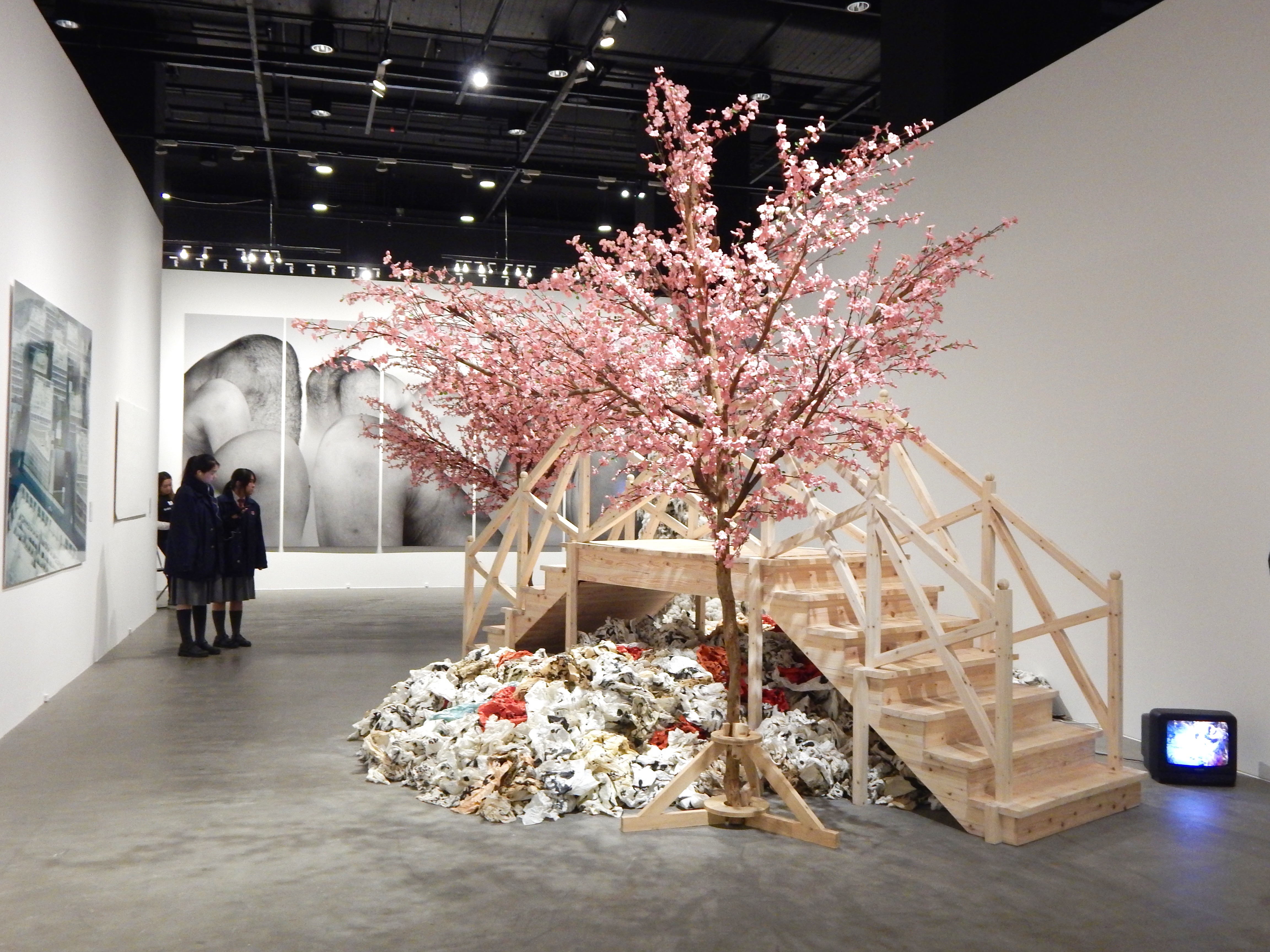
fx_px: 1137
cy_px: 476
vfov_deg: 45.4
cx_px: 635
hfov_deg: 58.4
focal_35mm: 31
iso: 400
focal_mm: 5.6
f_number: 3.2
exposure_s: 1/15
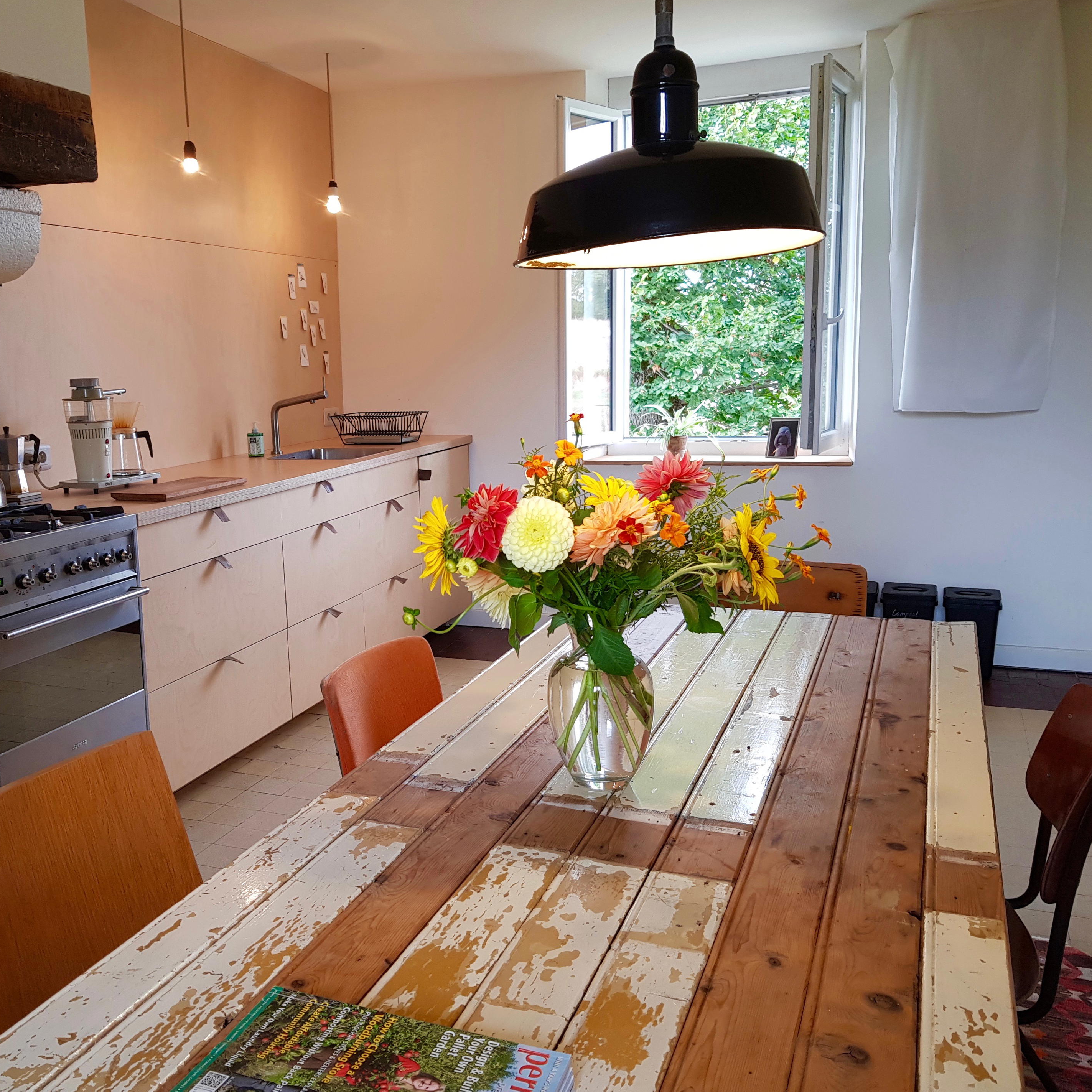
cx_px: 387
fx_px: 1106
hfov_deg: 51.8
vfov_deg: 52.5
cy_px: 544
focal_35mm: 31
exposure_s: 1/50
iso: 64
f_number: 1.7
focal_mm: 4.3
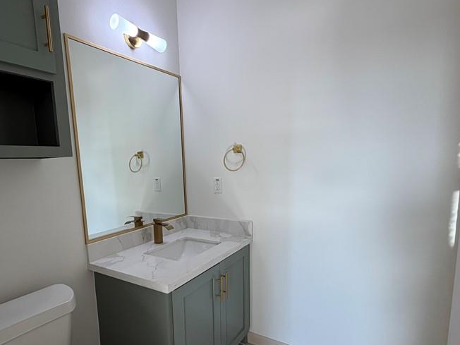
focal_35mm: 22
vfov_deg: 60.6
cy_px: 205
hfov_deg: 76.0
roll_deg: +2.6
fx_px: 292
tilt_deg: -8.5
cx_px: 198
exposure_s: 1/120
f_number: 2.2
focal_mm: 2.22
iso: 80
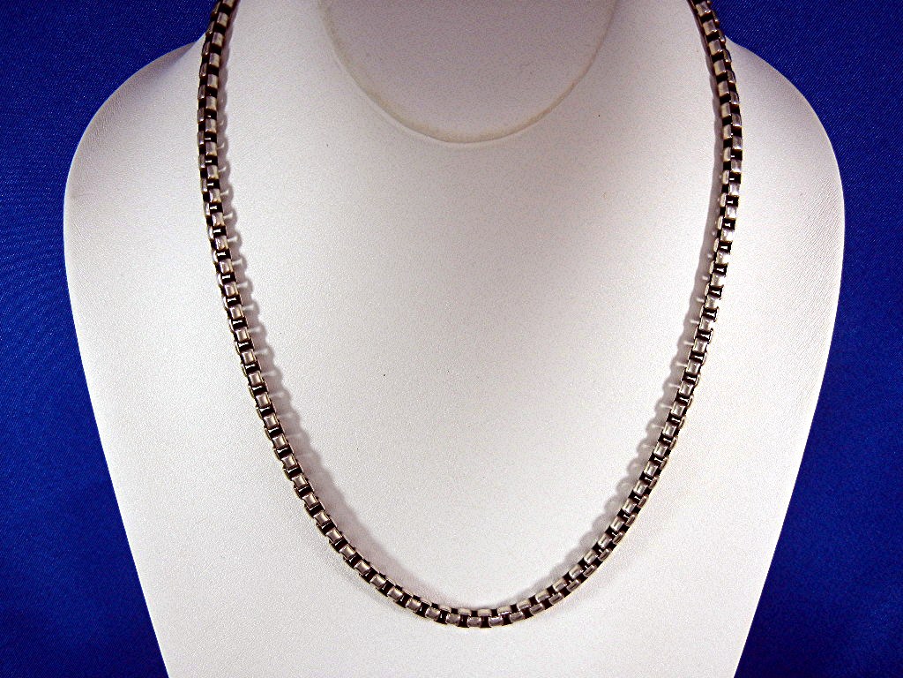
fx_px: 1174
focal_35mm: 45
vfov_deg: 32.2
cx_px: 452
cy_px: 339
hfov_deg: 42.1
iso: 160
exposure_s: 1/74.5
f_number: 3.8
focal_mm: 8.1
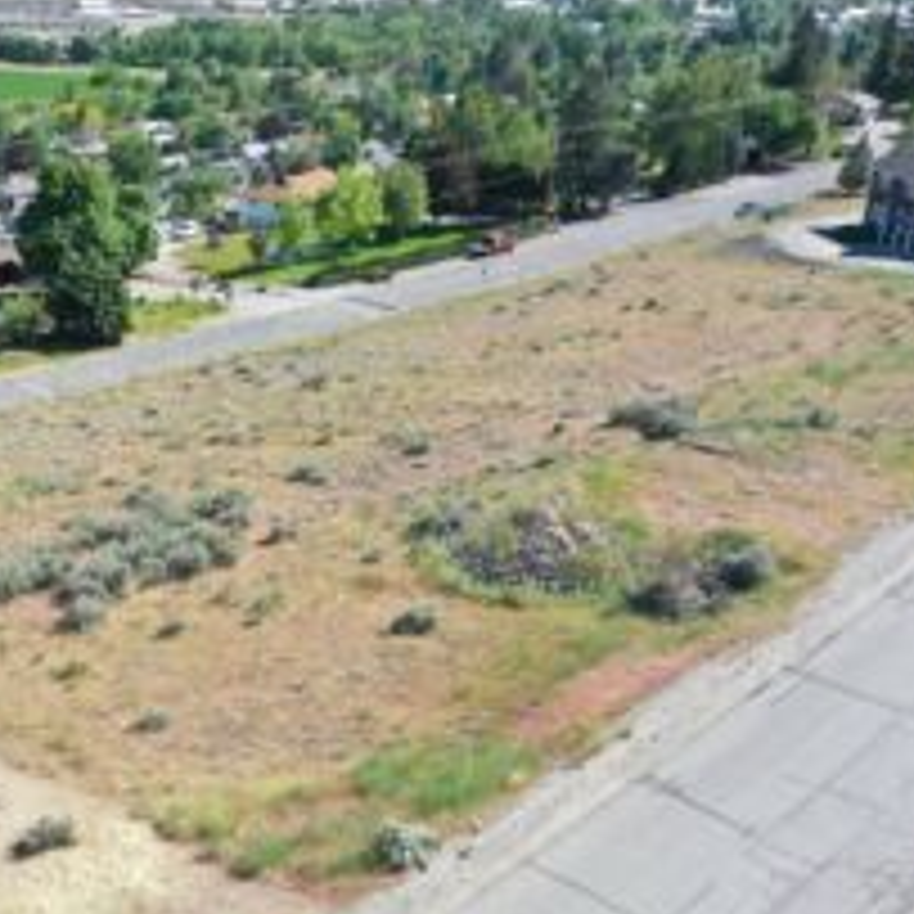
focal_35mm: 47
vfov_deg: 35.8
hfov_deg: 34.7
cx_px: 158
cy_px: 588
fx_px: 1404
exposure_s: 1/240
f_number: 5
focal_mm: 10.26
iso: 100
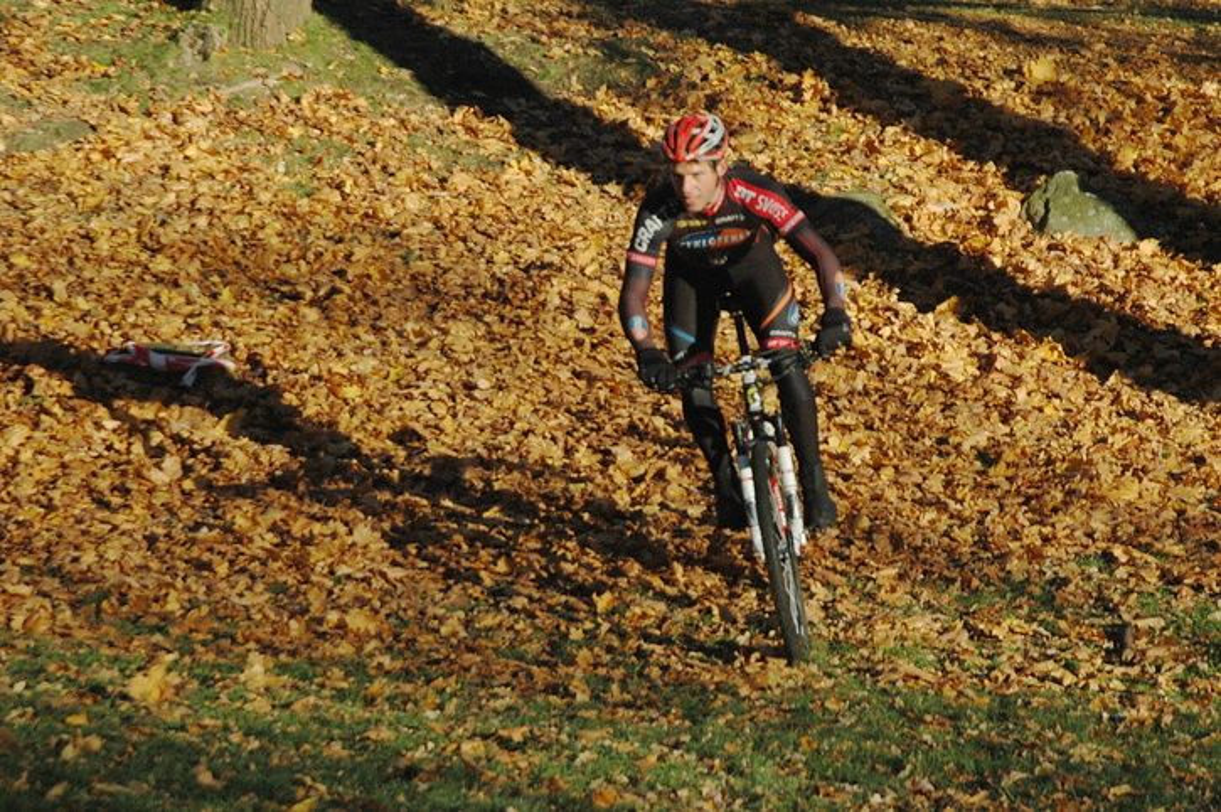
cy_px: 406
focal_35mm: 158
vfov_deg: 8.7
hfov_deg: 13.1
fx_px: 5337
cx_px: 610
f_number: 7.1
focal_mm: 105
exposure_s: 1/800
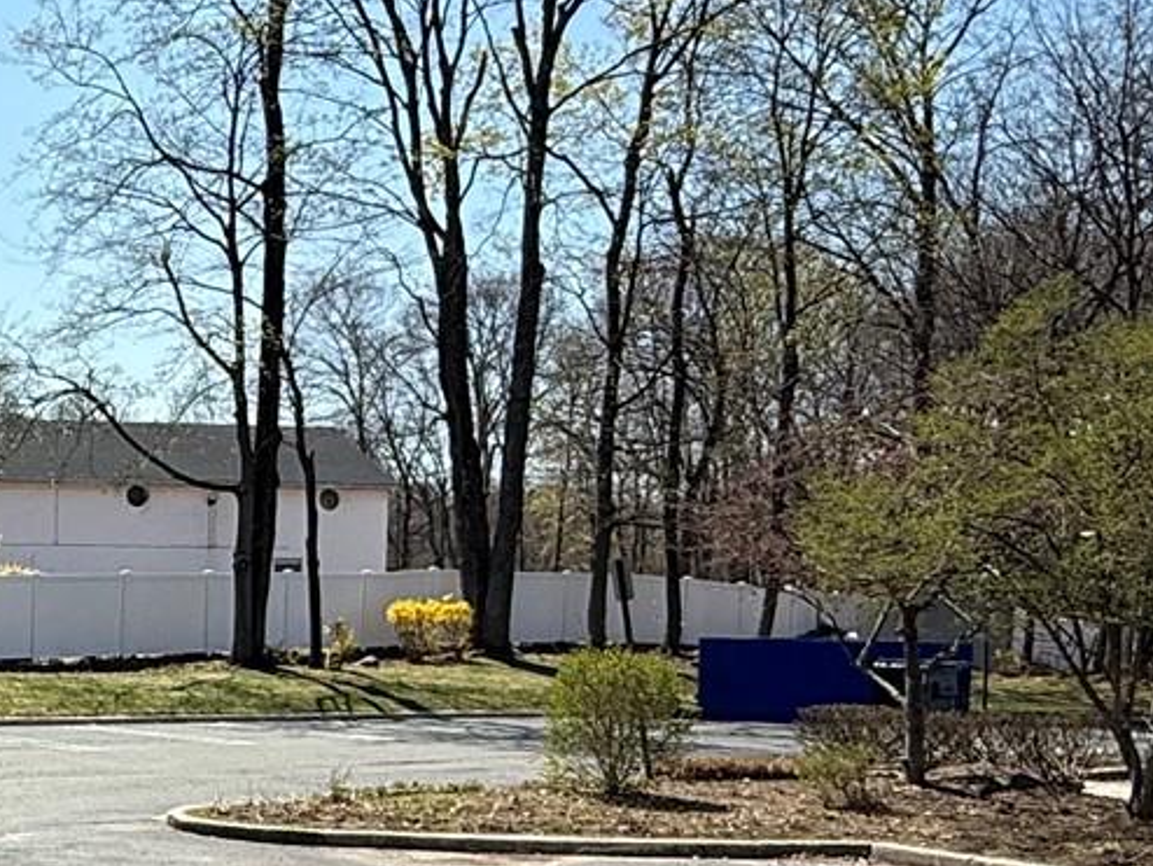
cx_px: -54
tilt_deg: -4.0
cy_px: 721
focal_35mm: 58
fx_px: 1933
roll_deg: -1.3
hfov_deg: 30.4
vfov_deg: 24.7
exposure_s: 1/1698
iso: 50
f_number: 2.2
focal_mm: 2.22
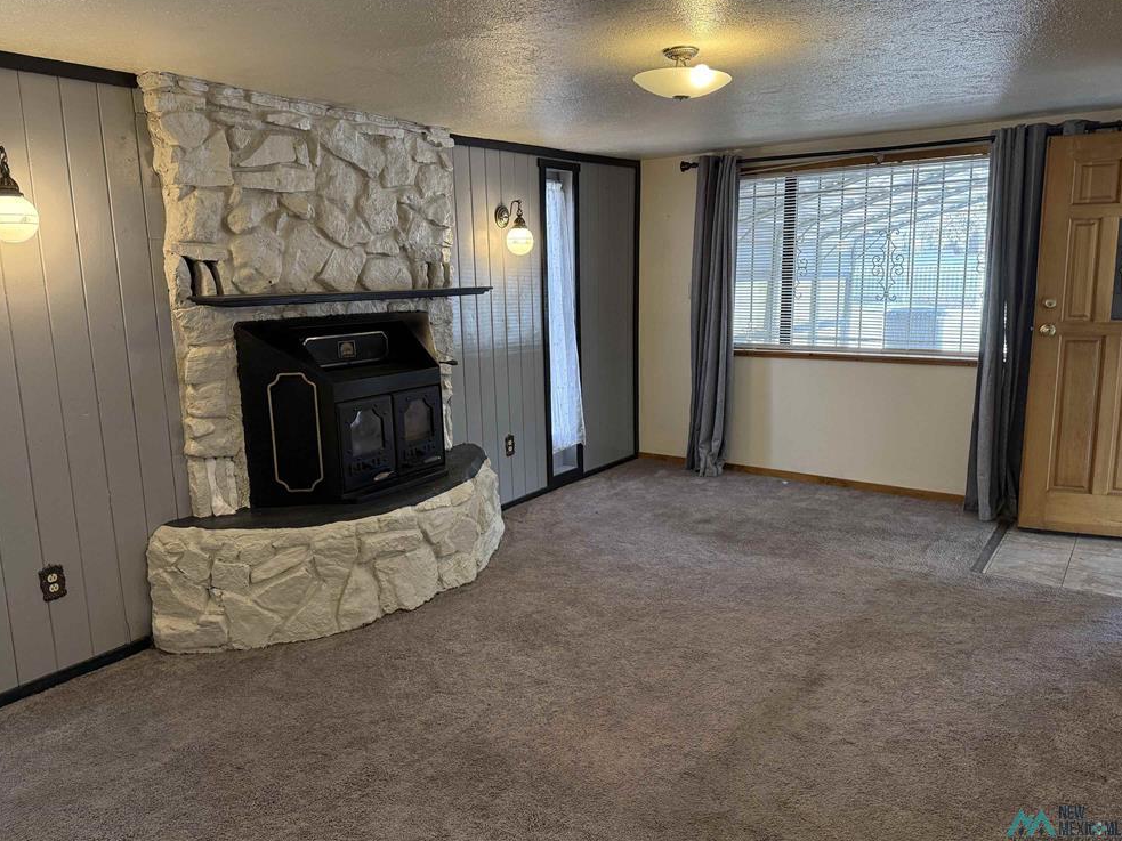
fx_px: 810
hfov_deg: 69.4
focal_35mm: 25
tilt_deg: -9.7
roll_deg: +1.1
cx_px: 544
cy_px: 404
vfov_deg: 54.9
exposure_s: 1/120
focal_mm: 6.76
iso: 320
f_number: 1.78
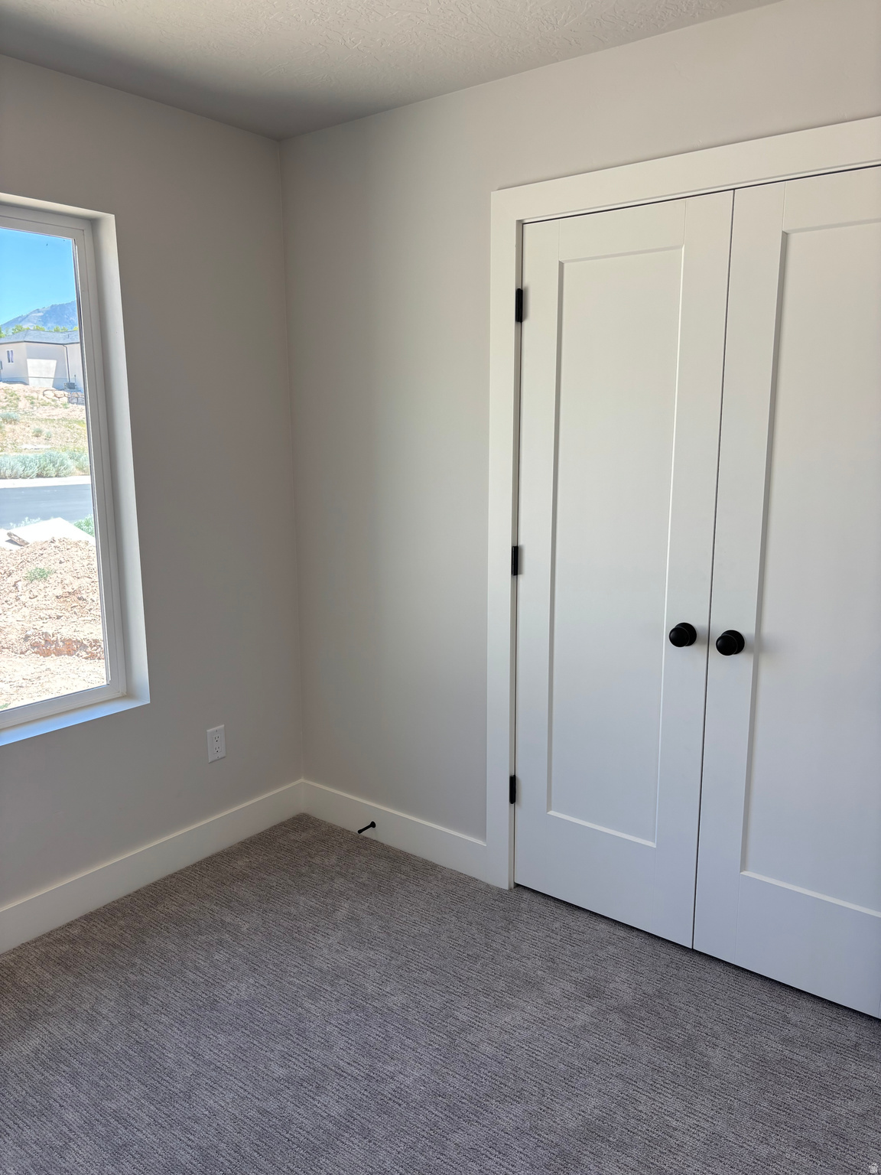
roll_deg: -0.4
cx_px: 440
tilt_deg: -11.0
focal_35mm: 26
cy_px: 588
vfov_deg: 67.3
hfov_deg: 53.1
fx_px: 882
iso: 40
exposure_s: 1/151
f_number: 1.6
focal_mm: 5.96
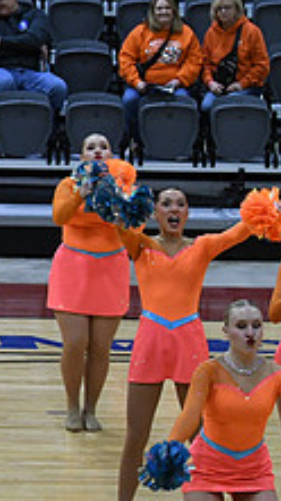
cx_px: -369
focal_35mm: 289
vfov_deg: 7.5
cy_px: 325
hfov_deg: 4.1
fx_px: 3835
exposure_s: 1/500
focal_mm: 70
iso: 4000
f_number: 4
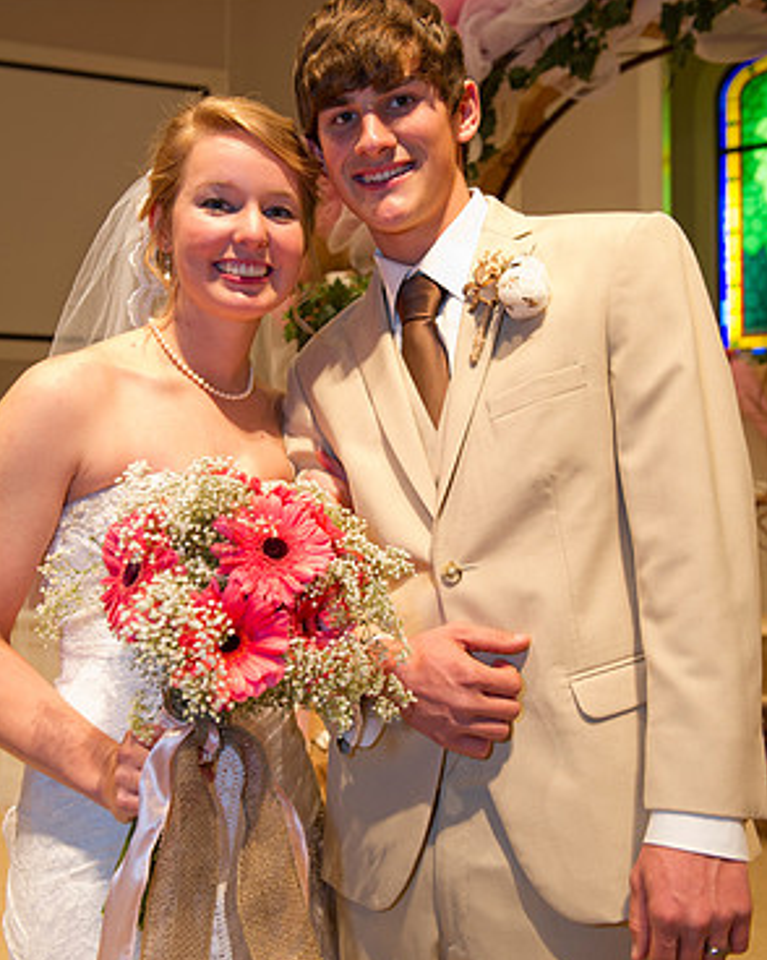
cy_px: 475
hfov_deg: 38.2
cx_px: 380
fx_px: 1108
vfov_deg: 46.9
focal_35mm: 39
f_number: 4.5
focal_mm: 34
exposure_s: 1/125
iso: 1600
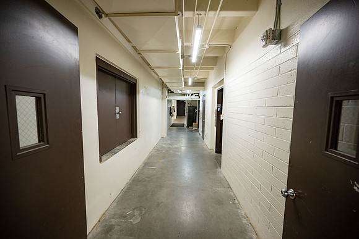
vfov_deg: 81.2
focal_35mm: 14
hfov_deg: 104.2
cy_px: 120
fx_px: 140
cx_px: 180
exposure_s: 1/160
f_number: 4.5
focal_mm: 14
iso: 1000
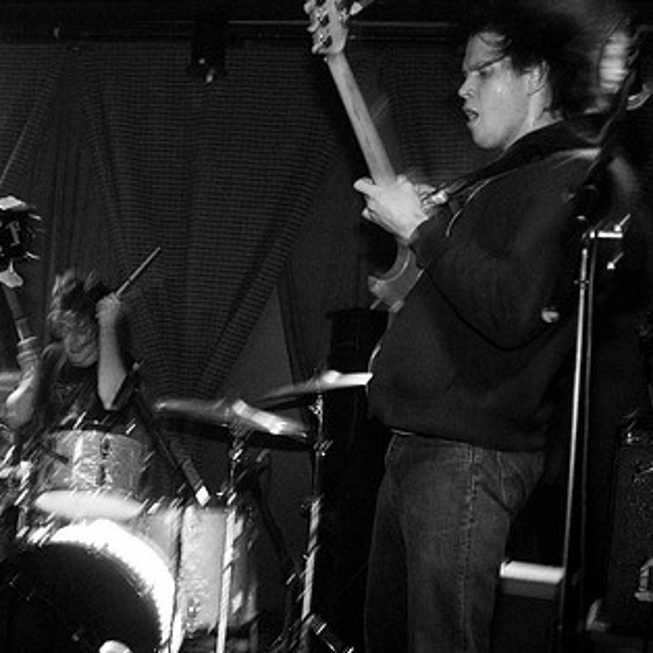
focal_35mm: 47
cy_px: 395
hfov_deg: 35.0
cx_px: 139
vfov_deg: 35.9
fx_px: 1003
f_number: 2.8
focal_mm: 20
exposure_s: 1/40
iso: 800
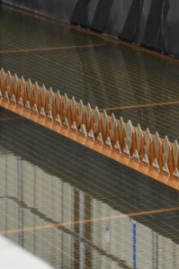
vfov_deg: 8.5
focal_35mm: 241
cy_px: -45
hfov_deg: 5.2
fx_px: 1801
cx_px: 654
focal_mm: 44.6
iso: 1250
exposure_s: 1/160
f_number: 4
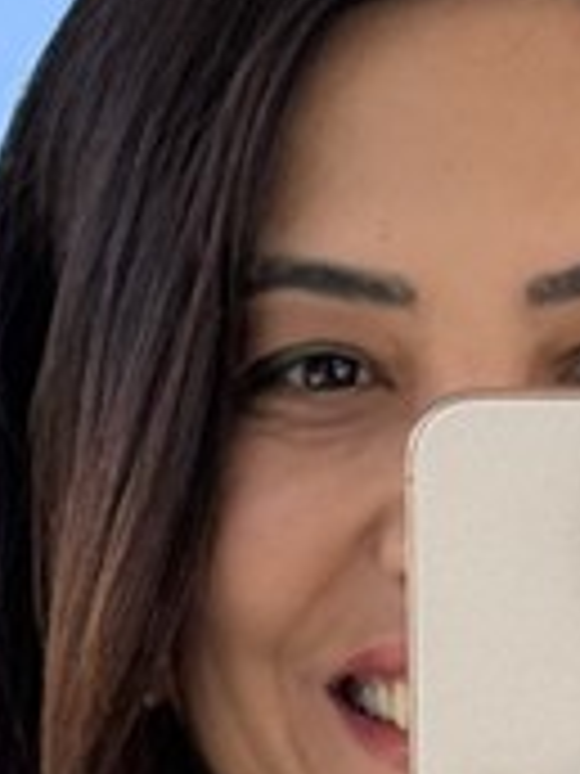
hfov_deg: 4.0
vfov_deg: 5.1
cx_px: 706
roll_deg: -2.2
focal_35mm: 372
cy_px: 2027
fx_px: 8311
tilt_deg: -18.8
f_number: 1.78
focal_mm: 6.76
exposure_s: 1/646
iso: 80
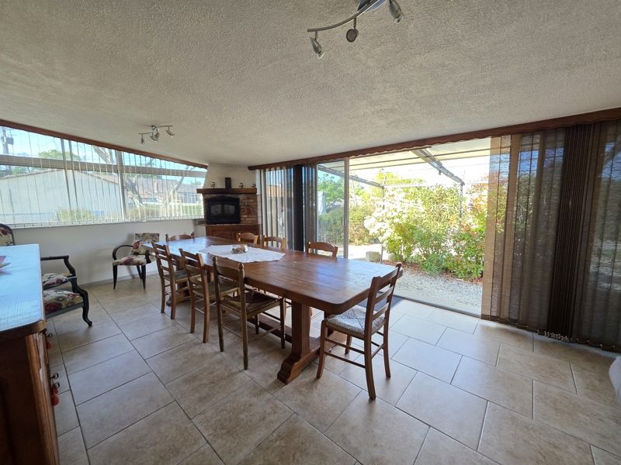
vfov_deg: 89.9
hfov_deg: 106.2
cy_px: 232
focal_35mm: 13
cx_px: 310
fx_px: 233
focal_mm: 2.2
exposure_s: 1/100
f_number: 1.9
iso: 80
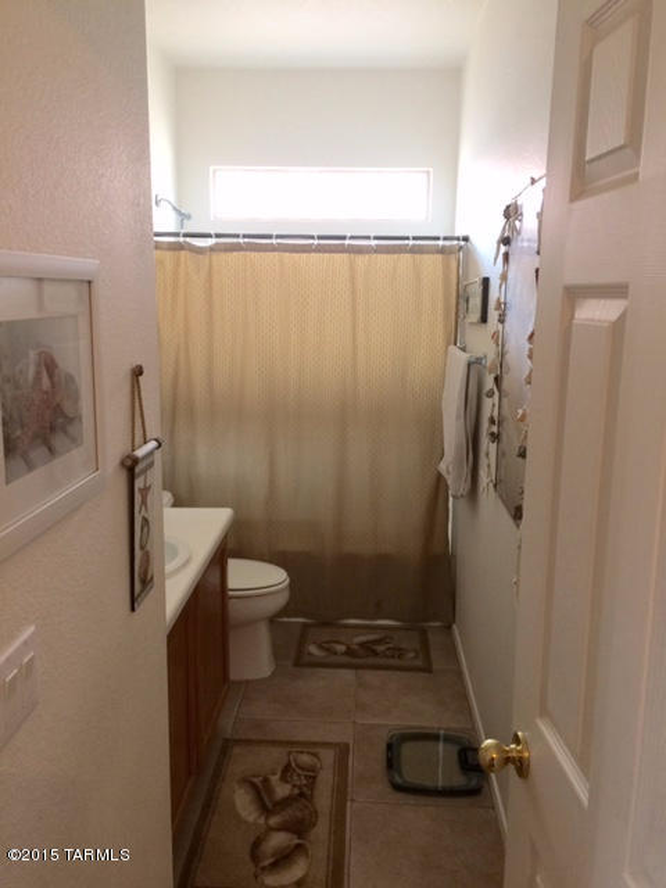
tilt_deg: -10.0
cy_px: 444
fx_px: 744
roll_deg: -1.3
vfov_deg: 61.7
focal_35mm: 29
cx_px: 333
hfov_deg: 48.2
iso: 40
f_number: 2.2
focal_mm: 4.15
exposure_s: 1/15
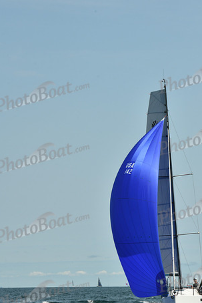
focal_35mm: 198
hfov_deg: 6.9
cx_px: 124
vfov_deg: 10.4
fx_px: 1665
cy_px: 182
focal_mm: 155
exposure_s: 1/1000
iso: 320
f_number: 11
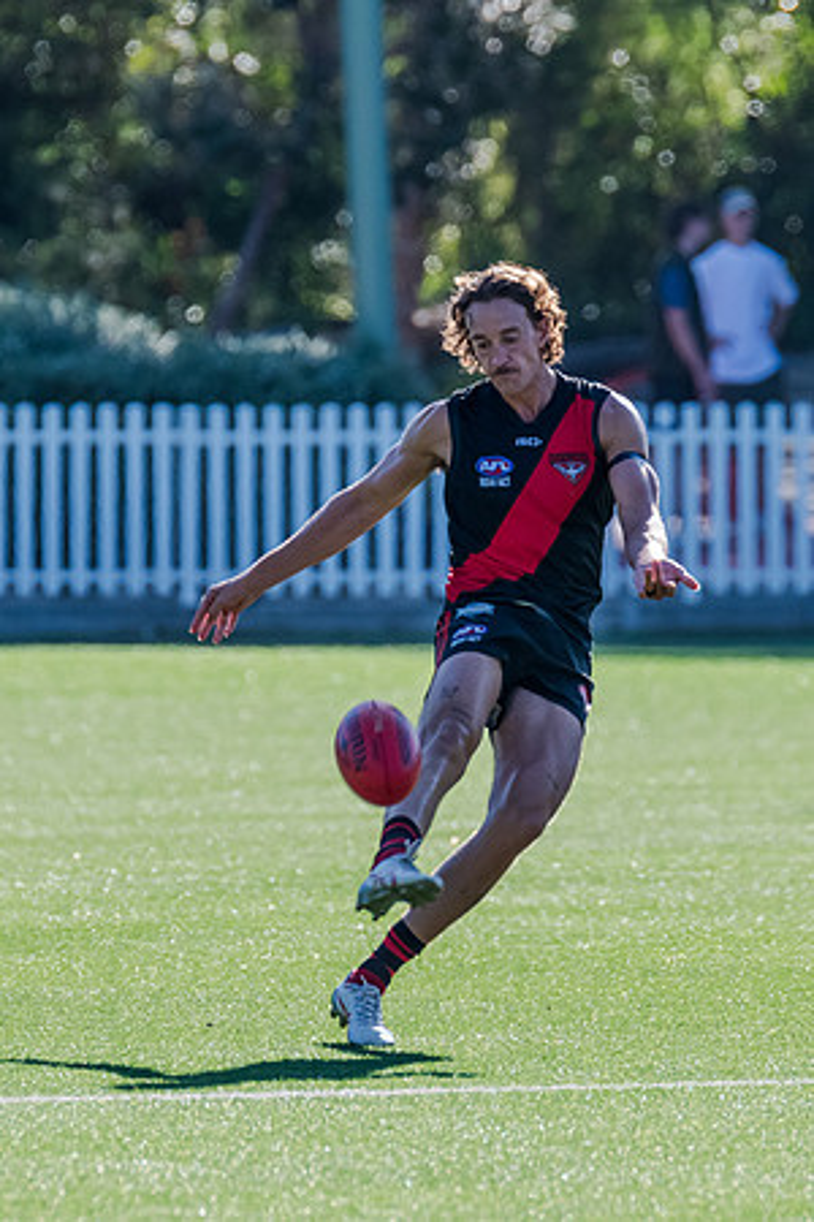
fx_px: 26663
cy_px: 620
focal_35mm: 786
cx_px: 456
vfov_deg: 2.6
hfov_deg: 1.7
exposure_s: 1/1600
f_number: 7.1
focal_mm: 420
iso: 800
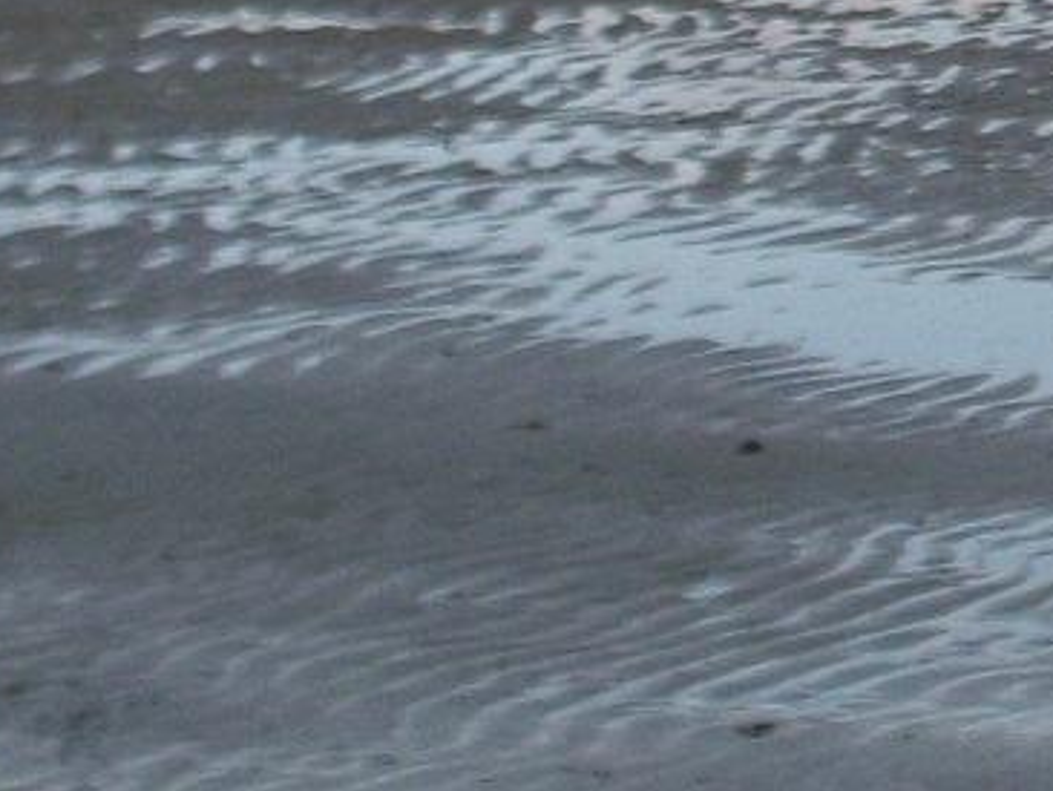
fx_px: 8980
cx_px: 2063
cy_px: -408
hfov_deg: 6.5
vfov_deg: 5.0
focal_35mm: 295
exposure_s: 1/200
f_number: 4
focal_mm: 9.7
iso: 80
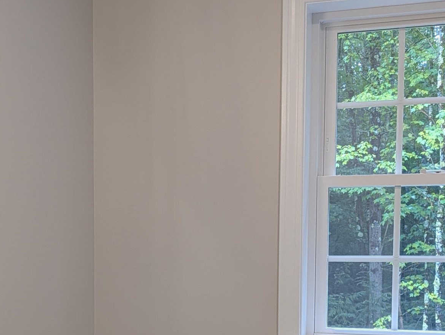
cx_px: 147
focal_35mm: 63
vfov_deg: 22.8
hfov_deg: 30.4
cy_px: 303
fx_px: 811
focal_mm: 6.9
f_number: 1.68
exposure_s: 1/120
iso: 130
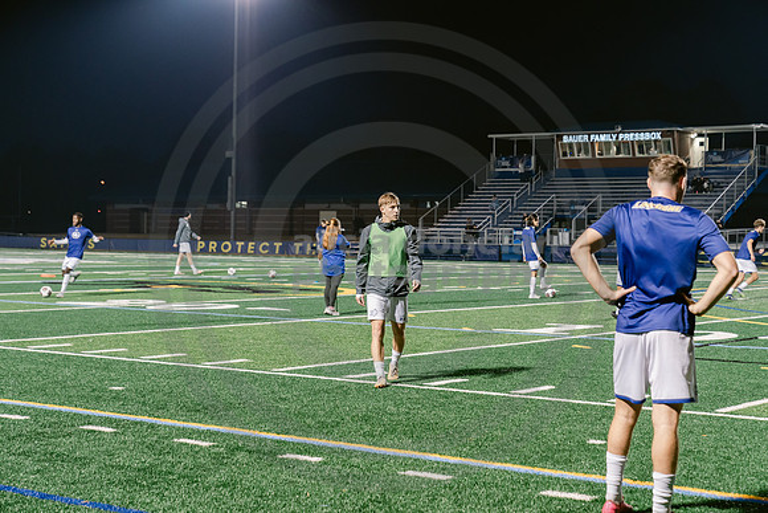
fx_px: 1387
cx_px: 384
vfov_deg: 20.9
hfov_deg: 31.0
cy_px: 257
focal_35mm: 65
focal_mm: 65
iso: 2500
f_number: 4
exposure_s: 1/160
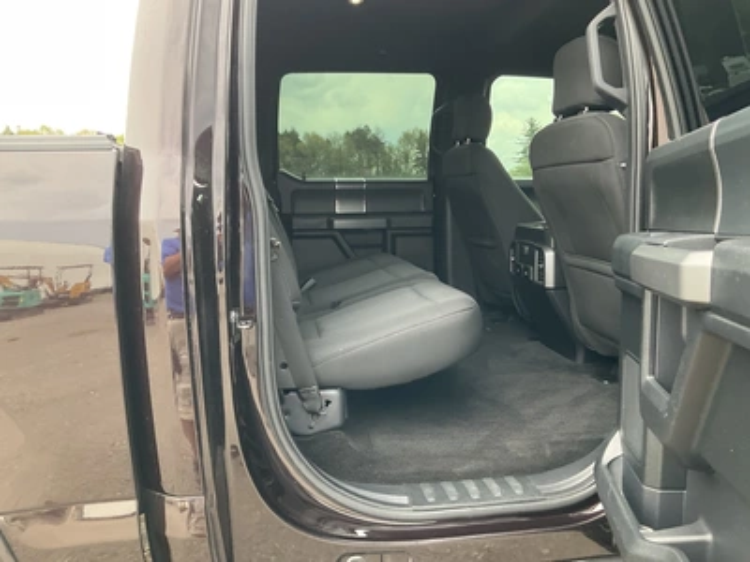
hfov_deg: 61.7
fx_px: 628
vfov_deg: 48.2
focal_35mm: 29
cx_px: 375
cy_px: 281
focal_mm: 3
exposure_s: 1/122
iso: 64
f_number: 1.8
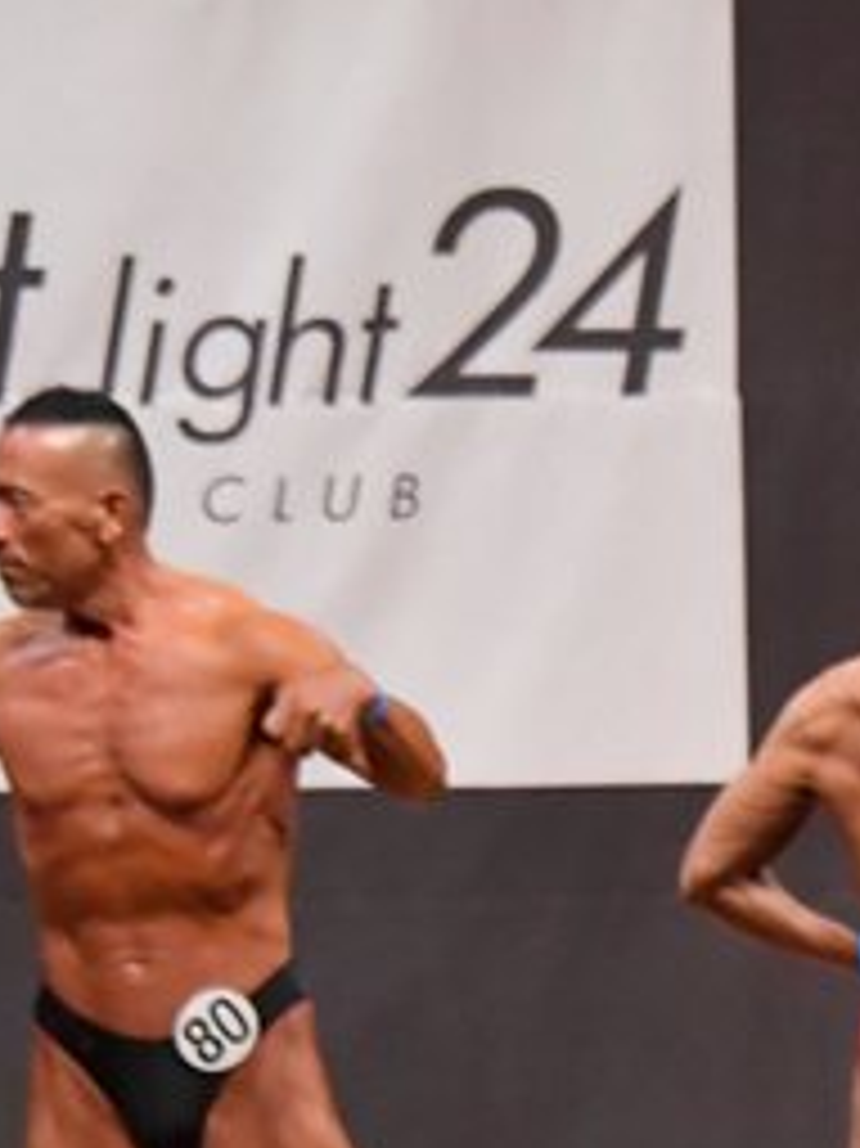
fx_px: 16842
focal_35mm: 508
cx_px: 1267
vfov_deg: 3.9
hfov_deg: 2.9
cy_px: 1112
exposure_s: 1/400
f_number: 5.6
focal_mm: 116
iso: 8000
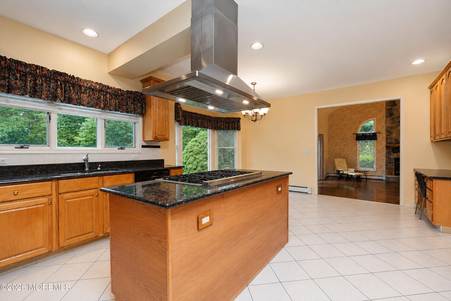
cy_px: 150
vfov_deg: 73.8
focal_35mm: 16
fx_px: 200
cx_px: 226
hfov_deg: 96.7
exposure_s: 1/30
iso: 64
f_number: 4
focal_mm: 16
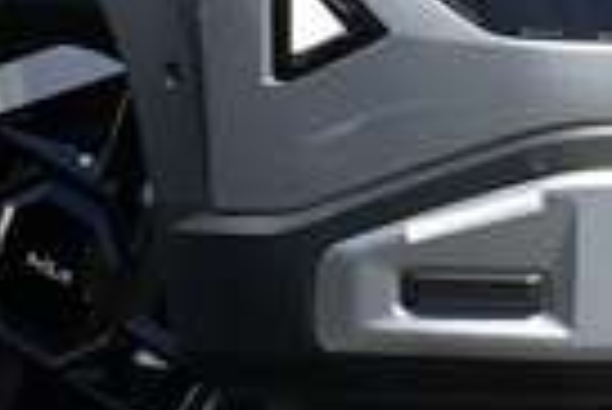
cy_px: -189
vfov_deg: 3.0
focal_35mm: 462
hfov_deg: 4.5
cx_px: 328
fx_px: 7862
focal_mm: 105
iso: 1000
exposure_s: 1/500
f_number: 7.1
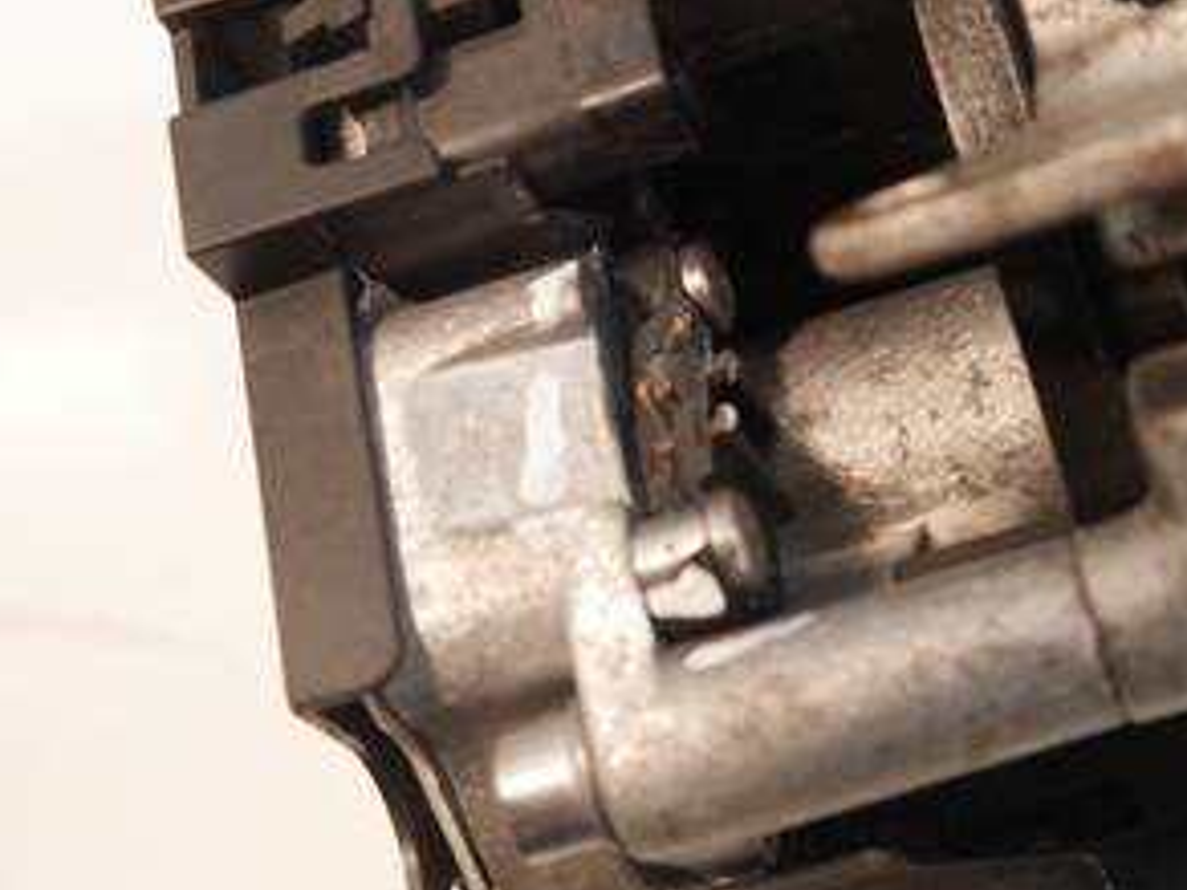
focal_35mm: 79
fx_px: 2709
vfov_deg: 18.7
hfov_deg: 24.6
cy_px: 398
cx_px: 776
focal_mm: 24
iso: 1000
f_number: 4.5
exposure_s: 1/60
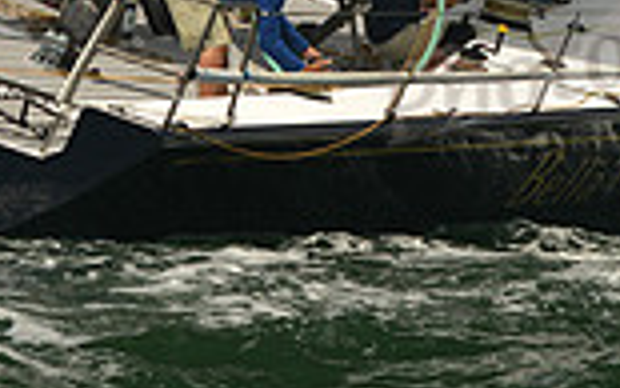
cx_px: 176
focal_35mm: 267
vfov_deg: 4.9
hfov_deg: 7.9
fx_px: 4513
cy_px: -110
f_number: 7.1
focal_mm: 70
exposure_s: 1/800
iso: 400
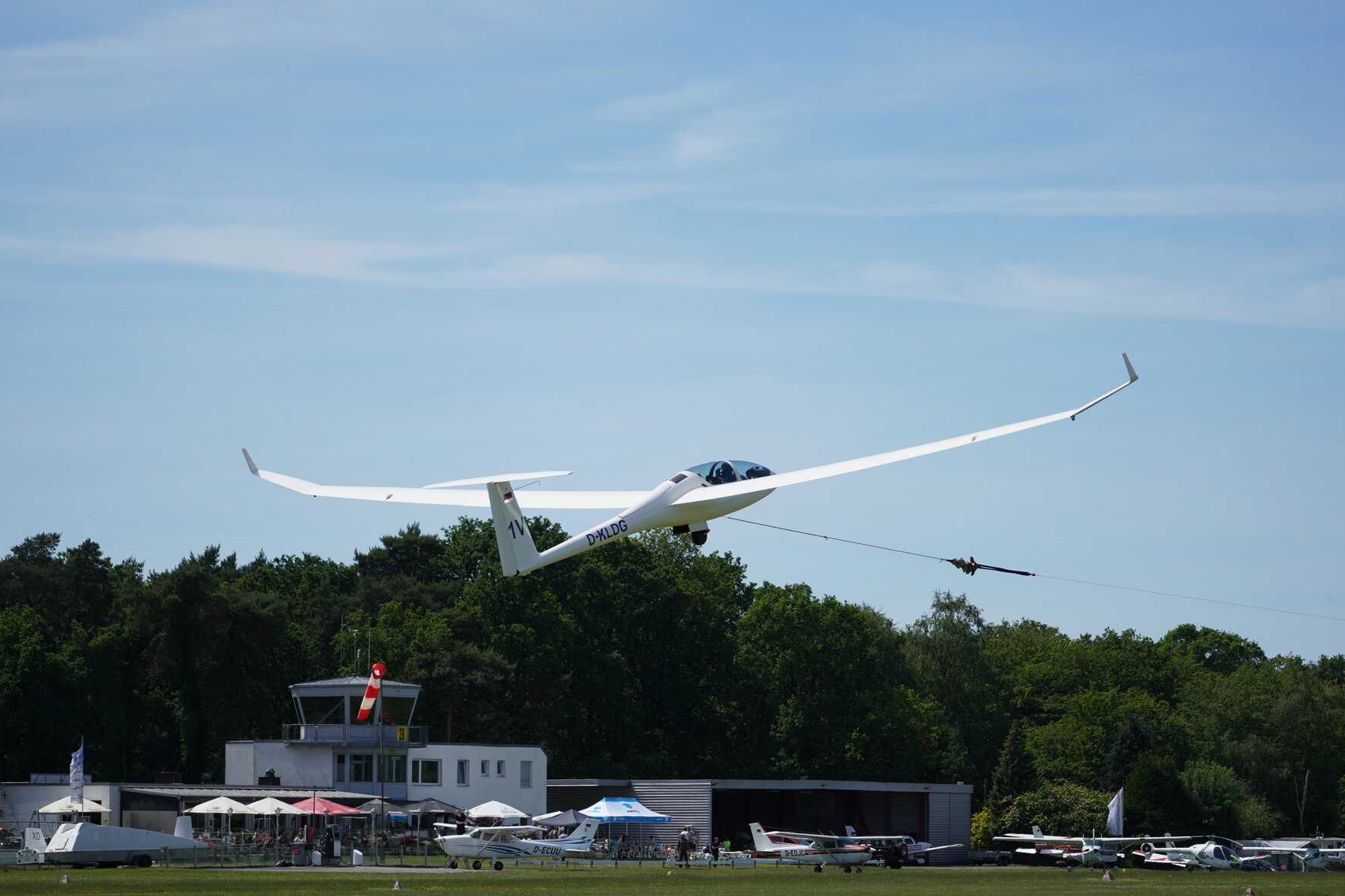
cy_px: 470
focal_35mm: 133
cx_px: 670
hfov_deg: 15.5
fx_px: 4951
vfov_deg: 10.3
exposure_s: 1/2000
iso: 200
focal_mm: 81
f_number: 4.5
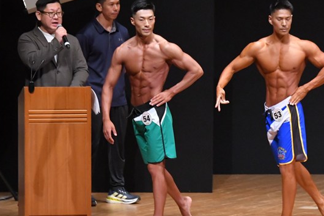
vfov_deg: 3.9
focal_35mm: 351
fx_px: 3158
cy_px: 121
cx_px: 223
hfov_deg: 5.9
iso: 8000
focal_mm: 160
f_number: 5.6
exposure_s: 1/400
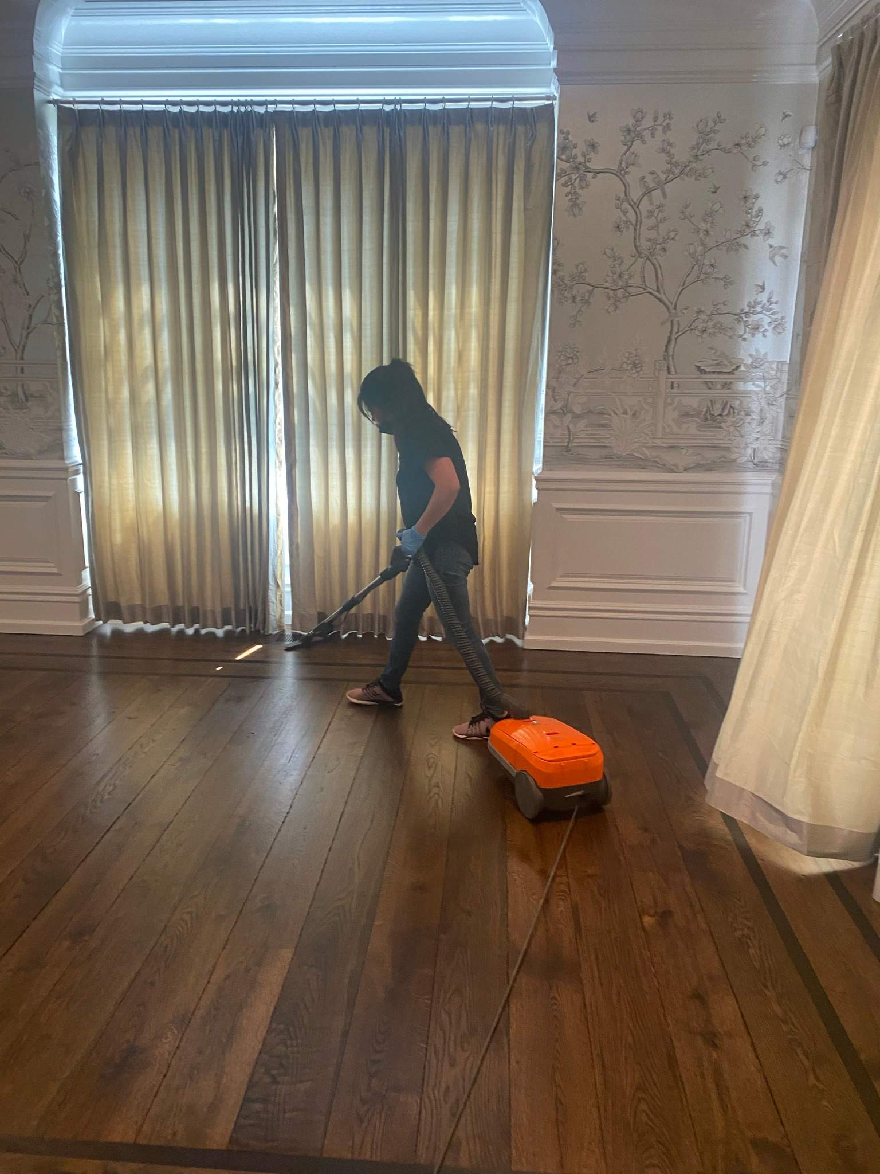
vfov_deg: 67.3
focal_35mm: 26
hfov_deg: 53.1
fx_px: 881
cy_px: 587
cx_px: 440
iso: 200
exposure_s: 1/60
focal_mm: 4.25
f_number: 1.8
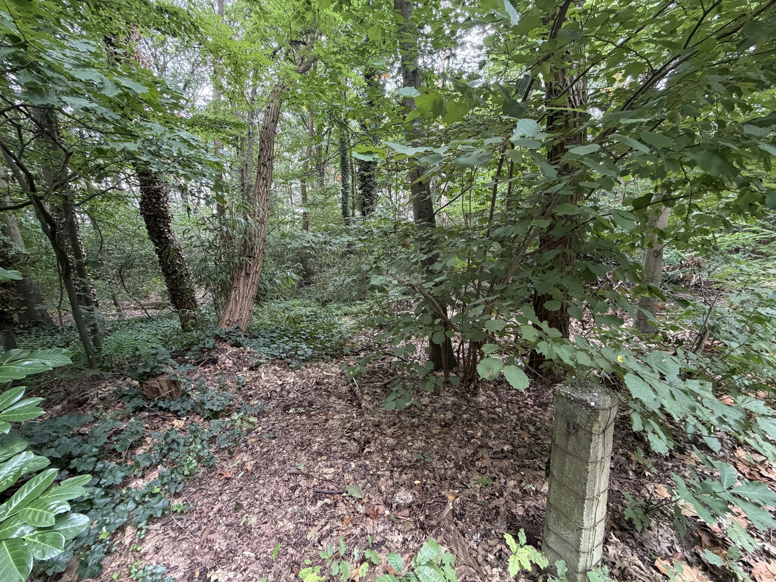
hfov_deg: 102.1
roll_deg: +0.4
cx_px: 388
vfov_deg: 85.7
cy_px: 291
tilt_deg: -10.3
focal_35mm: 14
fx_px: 314
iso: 320
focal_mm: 2.22
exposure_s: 1/90
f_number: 2.2
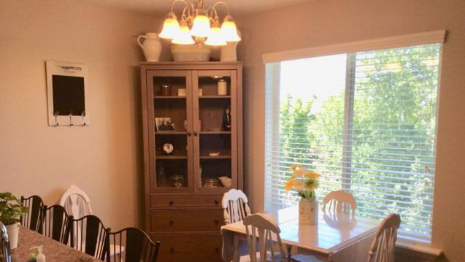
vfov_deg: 33.6
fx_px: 432
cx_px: 232
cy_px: 163
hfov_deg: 56.6
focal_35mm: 35
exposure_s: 1/120
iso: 50
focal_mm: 3.3
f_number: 2.4
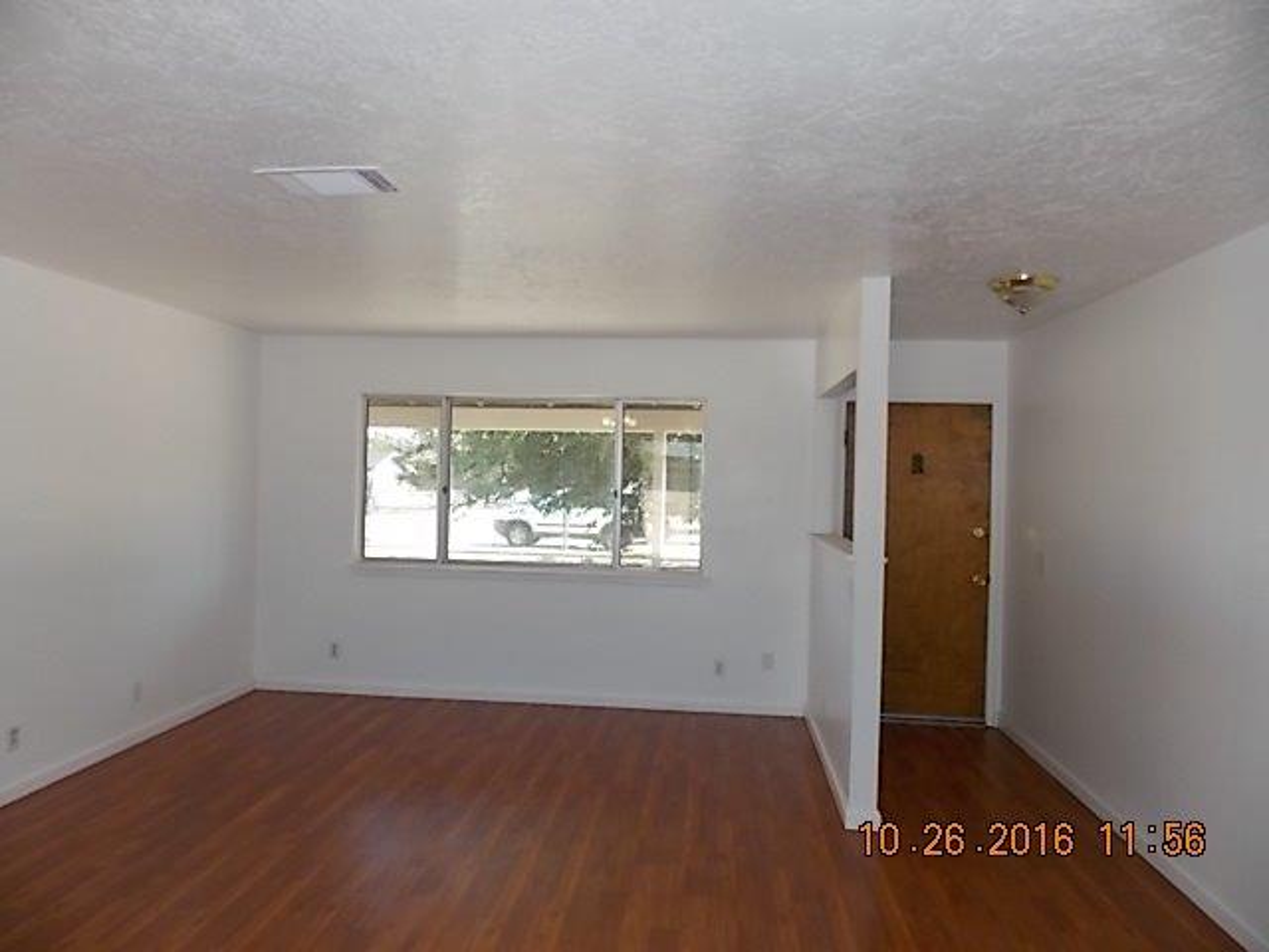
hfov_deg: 73.9
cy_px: 476
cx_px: 634
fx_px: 843
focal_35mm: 23
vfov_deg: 58.9
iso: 80
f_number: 3.1
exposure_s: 1/100
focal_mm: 4
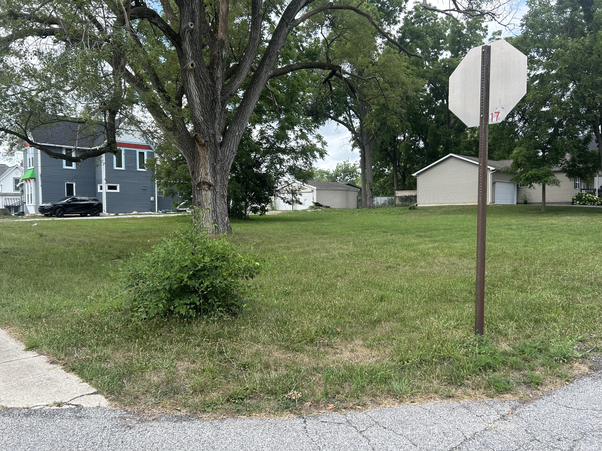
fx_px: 452
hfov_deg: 67.3
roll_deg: +1.1
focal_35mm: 26
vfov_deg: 53.1
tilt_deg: -1.4
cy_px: 226
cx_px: 301
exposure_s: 1/991
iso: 50
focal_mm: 5.7
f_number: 1.5
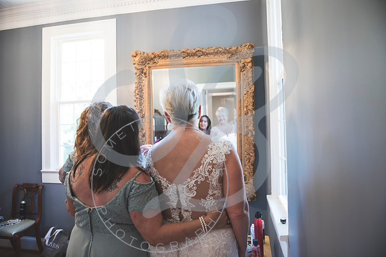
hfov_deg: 73.7
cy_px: 128
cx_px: 193
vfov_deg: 53.2
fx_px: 257
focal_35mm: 24
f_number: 2.8
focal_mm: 24
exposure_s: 1/125
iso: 1250
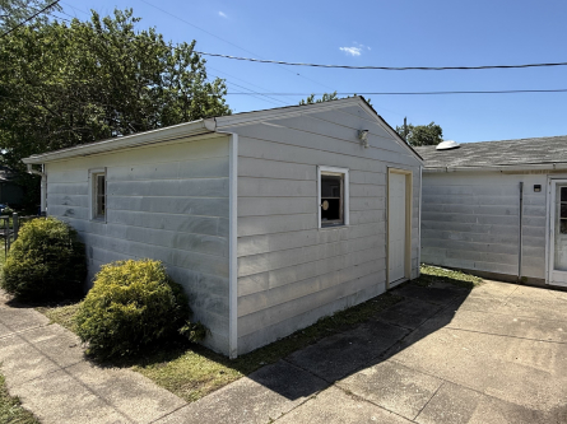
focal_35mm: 21
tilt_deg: -1.3
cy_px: 202
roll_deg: -1.4
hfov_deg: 77.2
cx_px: 365
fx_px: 344
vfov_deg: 63.3
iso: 50
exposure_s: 1/1399
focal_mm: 2.22
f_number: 2.2
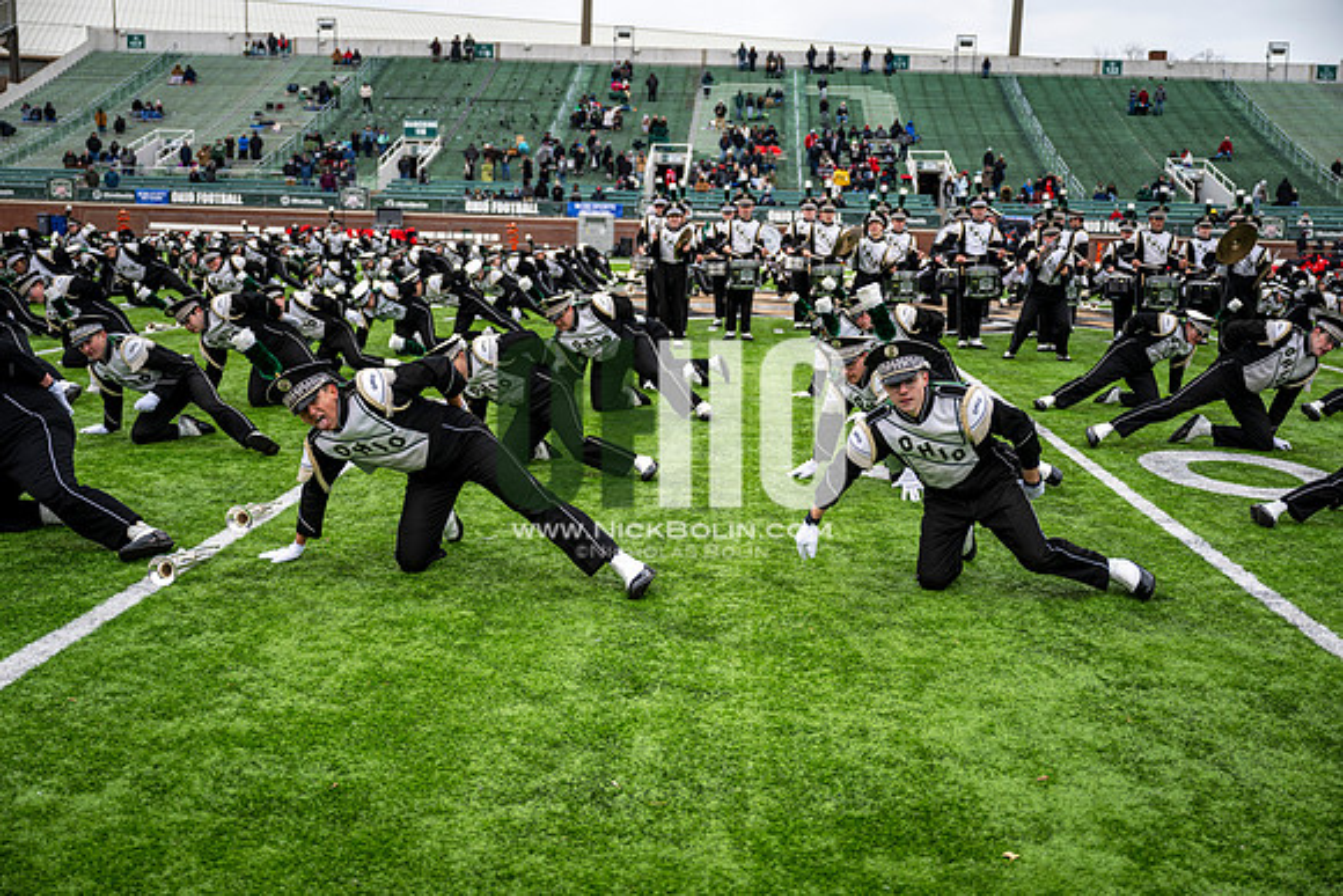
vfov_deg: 35.1
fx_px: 1418
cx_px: 672
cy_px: 448
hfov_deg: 50.7
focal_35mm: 38
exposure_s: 1/500
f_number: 2.8
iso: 100
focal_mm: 38
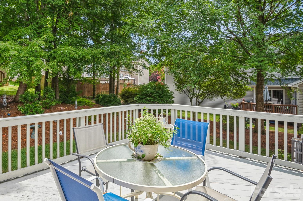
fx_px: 177
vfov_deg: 59.3
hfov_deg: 79.9
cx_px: 116
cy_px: 90
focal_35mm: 21
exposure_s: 1/320
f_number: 7.1
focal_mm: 16
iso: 200
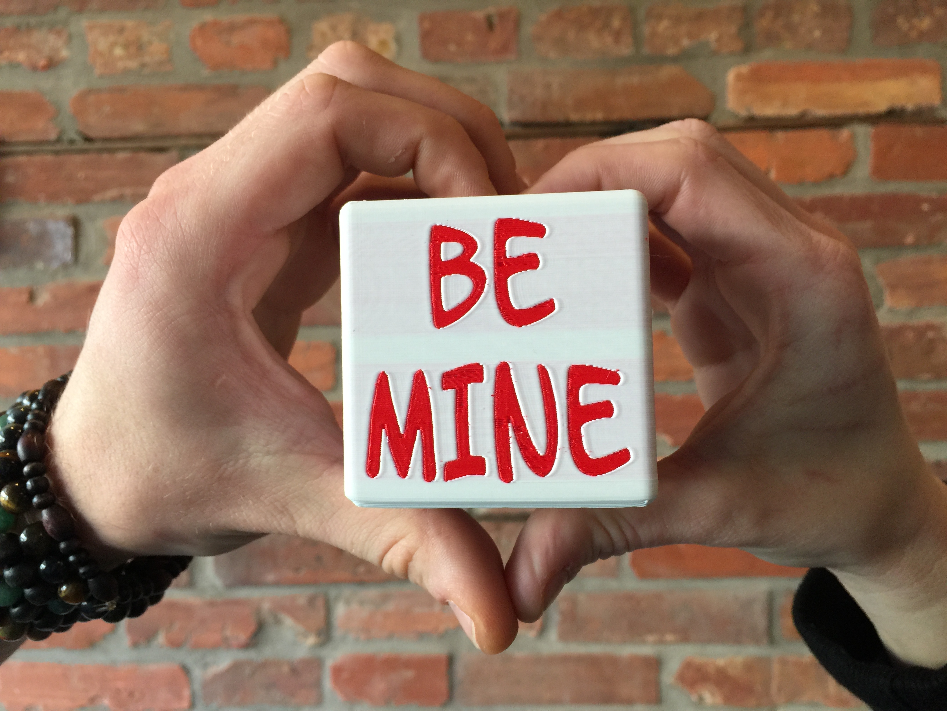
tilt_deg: -0.9
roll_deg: +1.1
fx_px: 793
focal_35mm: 29
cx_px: 474
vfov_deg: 48.2
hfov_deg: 61.7
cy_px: 356
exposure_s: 1/30
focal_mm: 4.15
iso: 32
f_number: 2.2
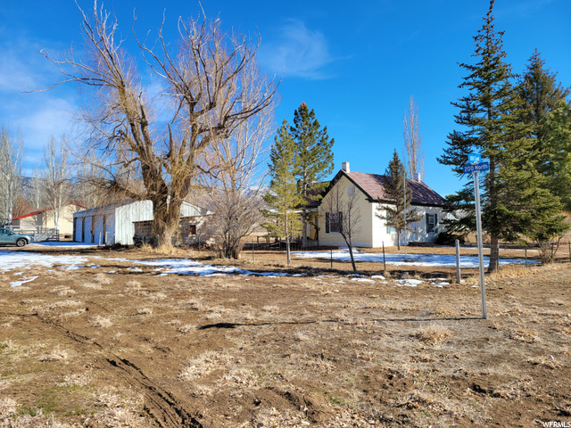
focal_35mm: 26
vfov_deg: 53.1
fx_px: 429
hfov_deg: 67.3
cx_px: 286
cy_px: 214
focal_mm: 5.4
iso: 40
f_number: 1.8
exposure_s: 1/2054
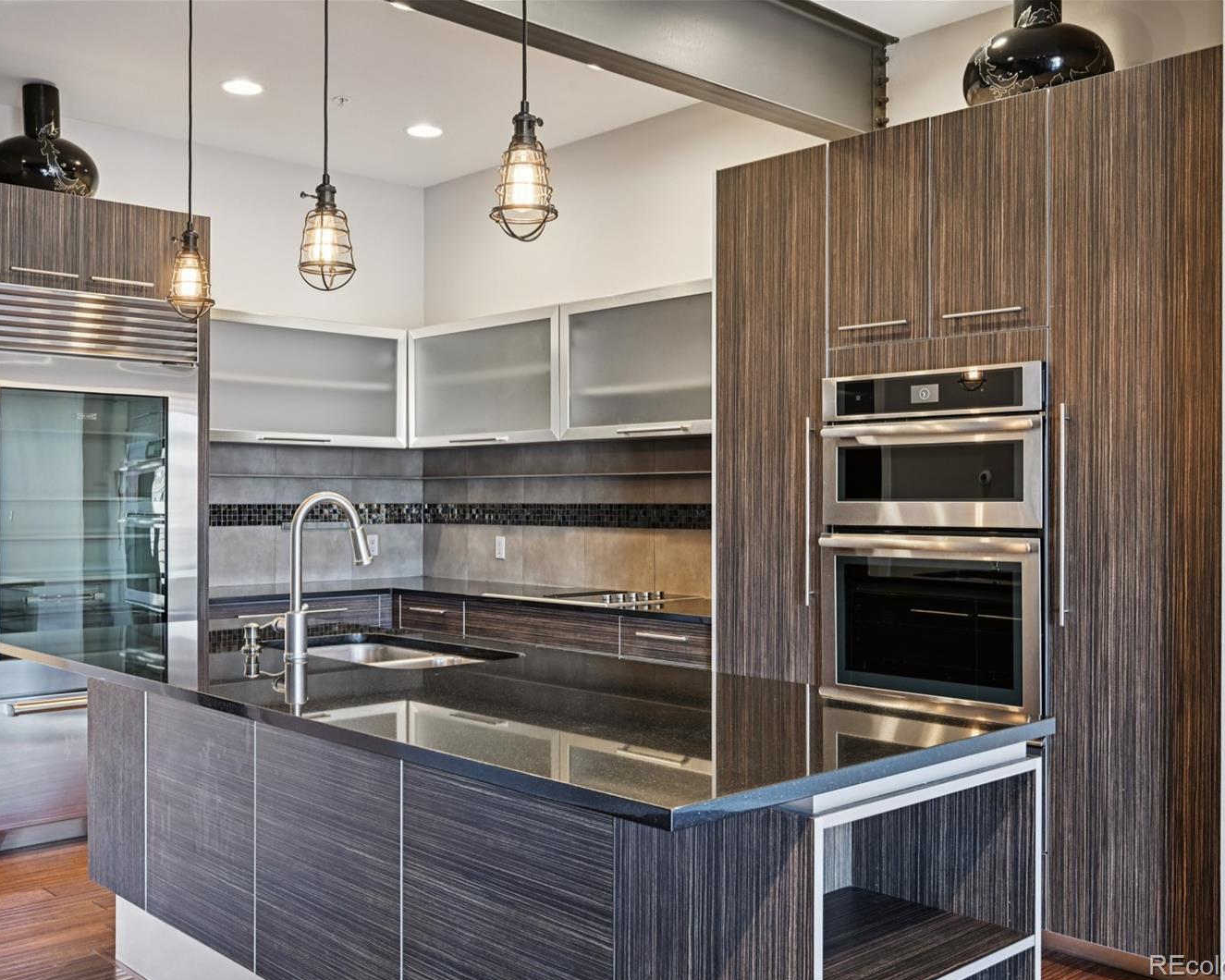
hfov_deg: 52.8
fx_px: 1233
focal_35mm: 34
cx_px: 559
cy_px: 492
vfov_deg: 43.4
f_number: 10
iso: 400
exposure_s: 1/4
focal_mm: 30
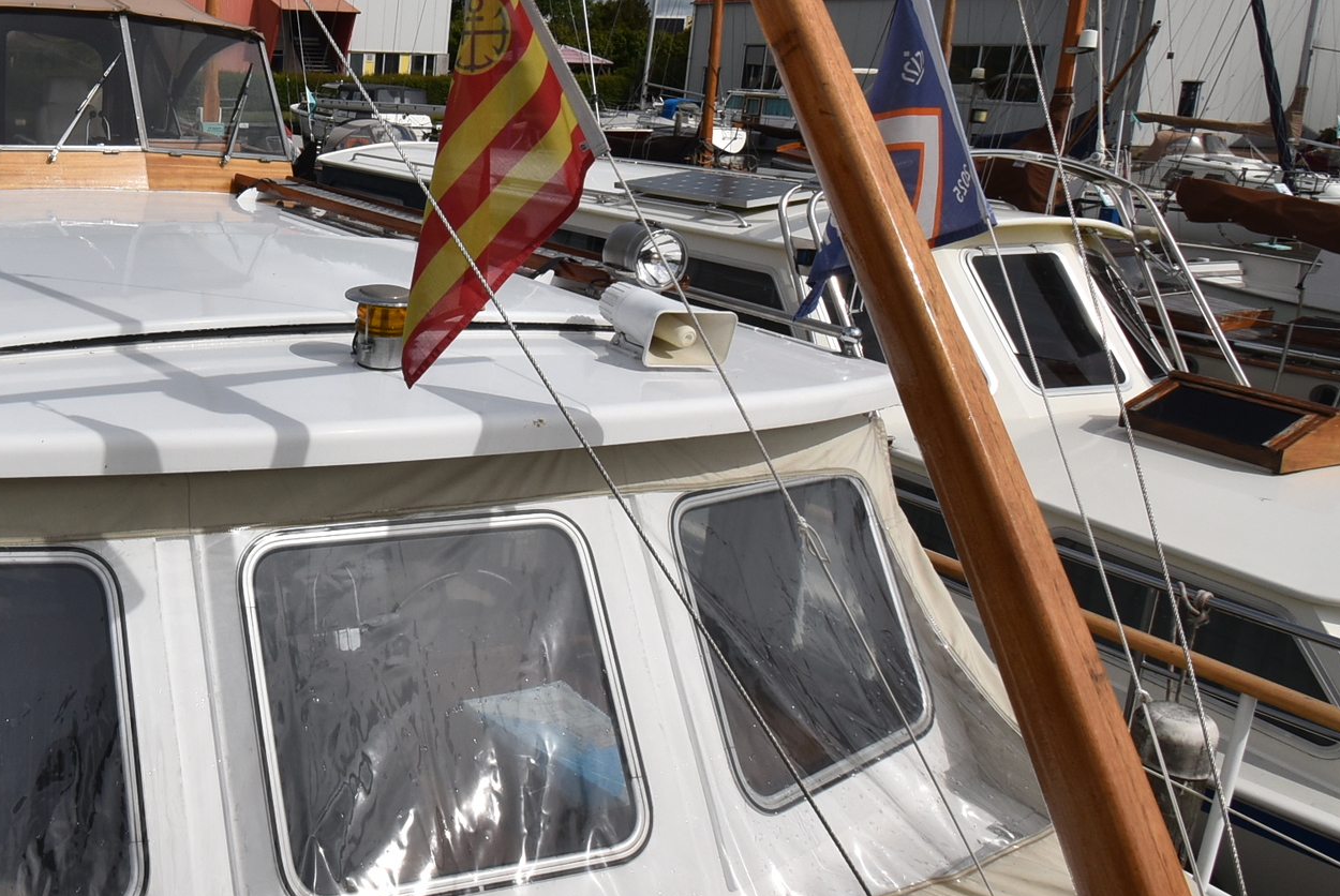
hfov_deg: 53.9
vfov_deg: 43.1
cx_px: 131
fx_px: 1118
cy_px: 294
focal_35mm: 30
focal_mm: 10
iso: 200
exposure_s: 1/640
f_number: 13
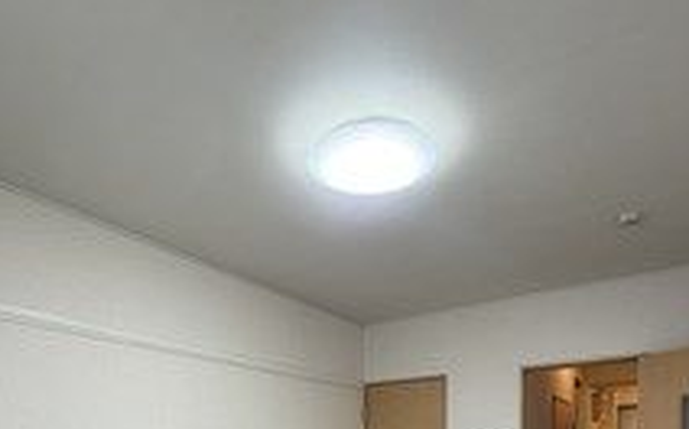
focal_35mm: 28
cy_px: 481
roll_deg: -0.1
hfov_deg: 66.5
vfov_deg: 36.8
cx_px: 325
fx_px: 525
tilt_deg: -1.5
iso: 125
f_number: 2.2
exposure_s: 1/100
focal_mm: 2.22
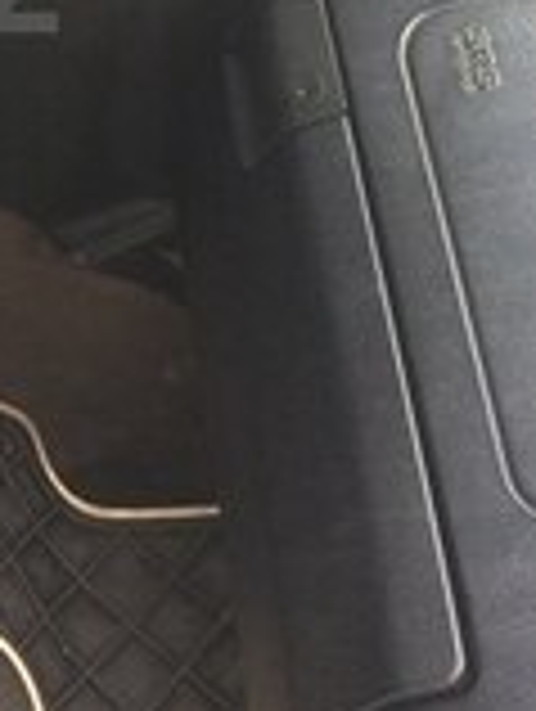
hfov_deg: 15.0
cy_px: -18
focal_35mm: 91
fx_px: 1874
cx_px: -288
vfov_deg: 20.7
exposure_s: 1/33
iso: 125
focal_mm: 4.15
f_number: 2.2
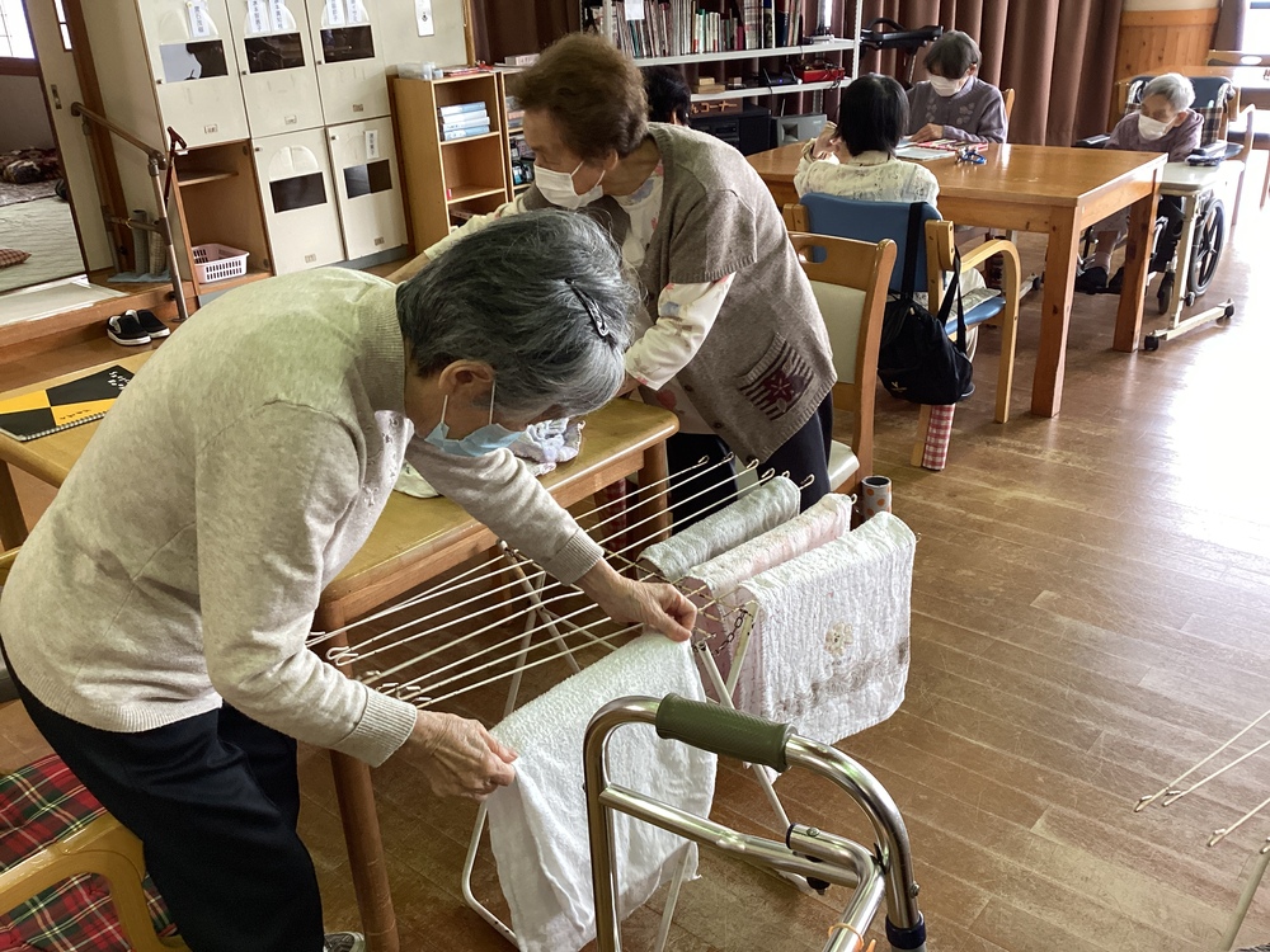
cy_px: 476
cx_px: 635
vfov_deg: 45.4
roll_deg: +2.0
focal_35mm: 31
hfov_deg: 58.4
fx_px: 1137
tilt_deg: -23.5
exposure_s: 1/60
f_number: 2.4
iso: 125
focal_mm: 3.3
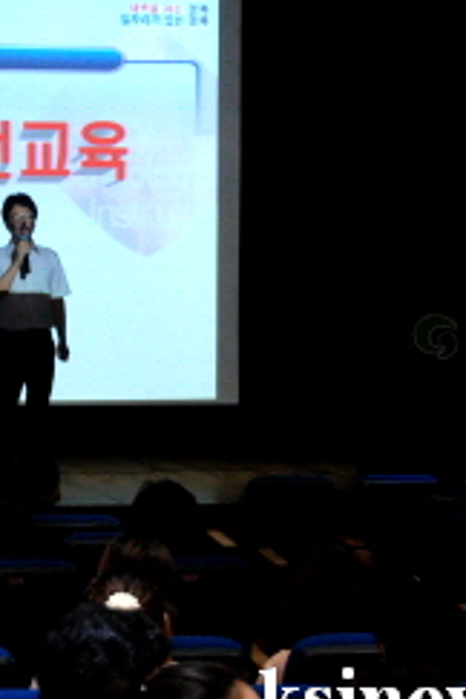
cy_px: 311
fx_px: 2640
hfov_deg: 10.1
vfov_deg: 15.1
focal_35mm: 136
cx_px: 115
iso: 800
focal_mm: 44
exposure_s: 1/60
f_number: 5
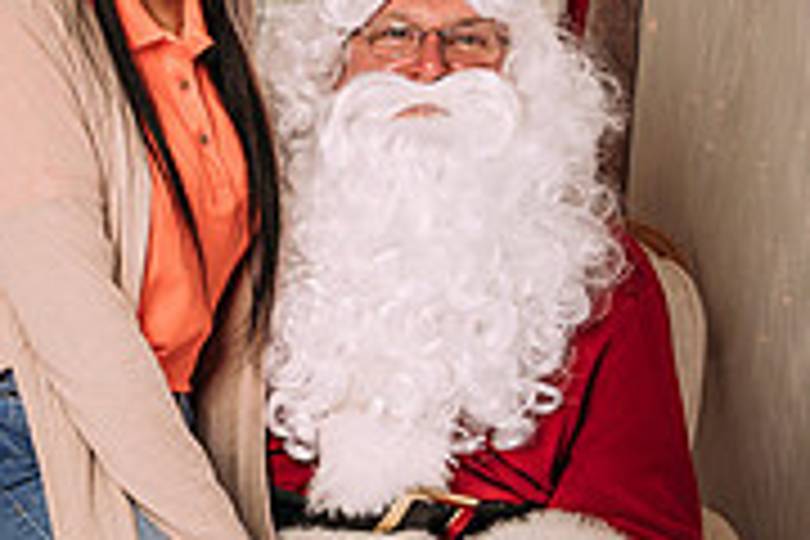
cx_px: 35
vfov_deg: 10.8
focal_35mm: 127
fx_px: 2857
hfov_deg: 15.9
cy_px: 290
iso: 100
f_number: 5
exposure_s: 1/100
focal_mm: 35
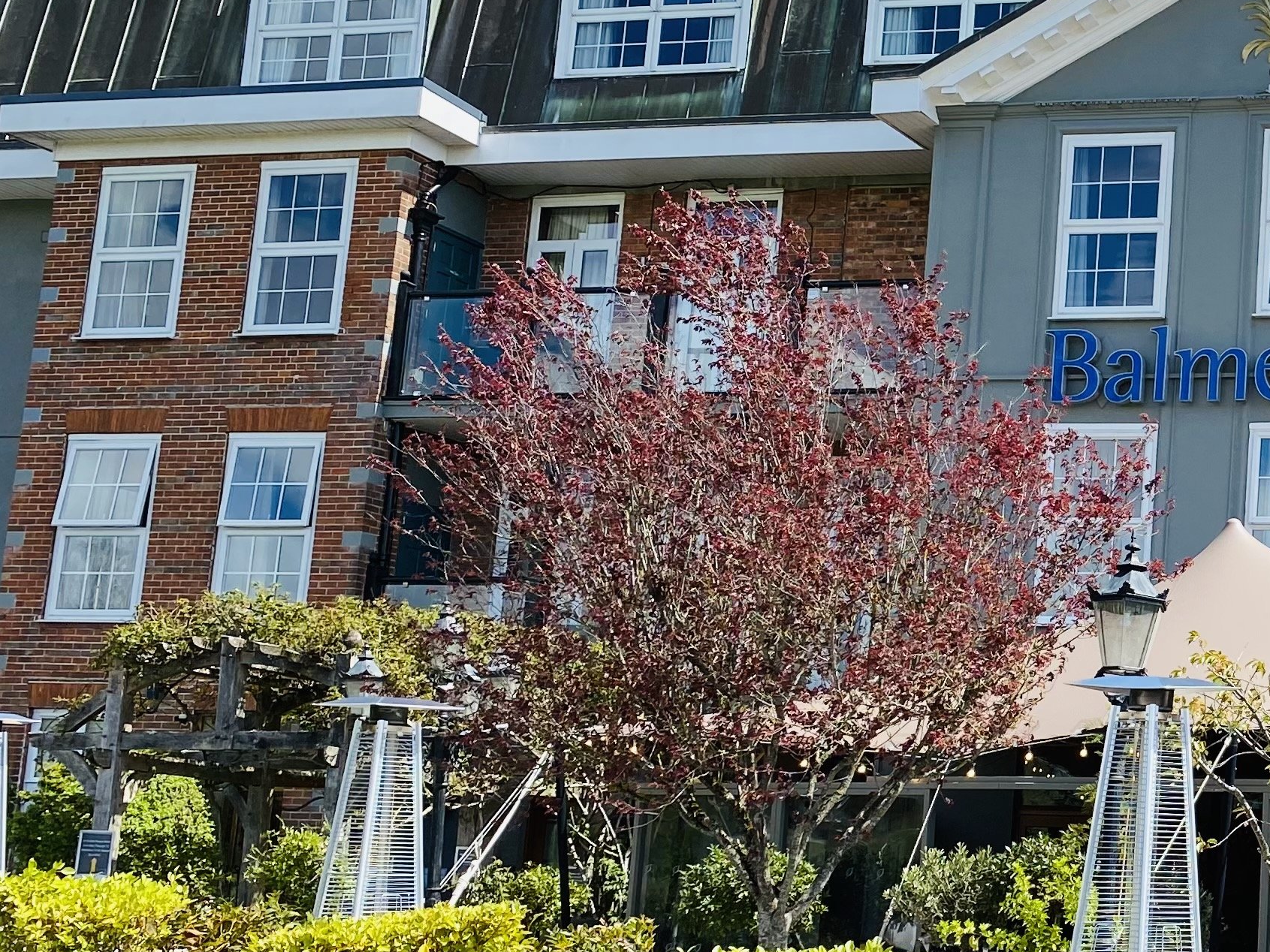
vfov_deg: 23.6
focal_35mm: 62
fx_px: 2275
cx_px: 1477
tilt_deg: +8.6
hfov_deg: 27.8
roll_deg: -1.5
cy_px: 541
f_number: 1.8
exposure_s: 1/1678
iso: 32
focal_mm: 4.25
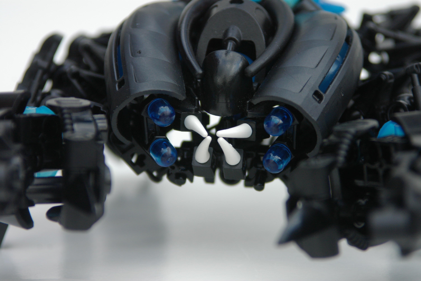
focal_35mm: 202
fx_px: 2369
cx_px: 210
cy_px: 140
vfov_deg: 6.8
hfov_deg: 10.2
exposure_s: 1/180
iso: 400
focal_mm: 135
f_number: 5.6
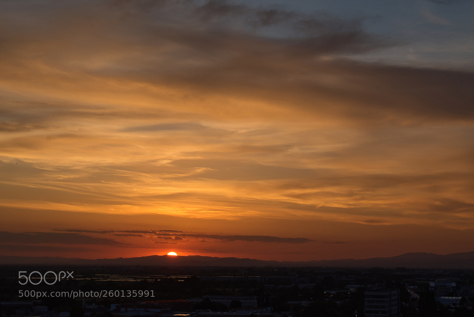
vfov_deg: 16.6
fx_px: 1087
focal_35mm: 82
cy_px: 158
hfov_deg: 24.6
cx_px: 237
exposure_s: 1/250
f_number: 11
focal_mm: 55
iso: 100
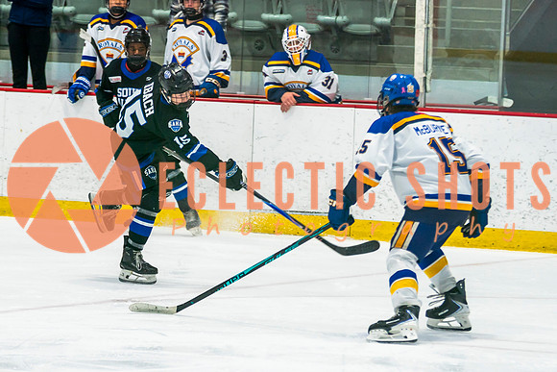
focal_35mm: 257
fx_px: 3983
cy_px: 274
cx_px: 151
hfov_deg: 8.0
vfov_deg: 5.3
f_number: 2.8
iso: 400
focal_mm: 120
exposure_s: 1/640
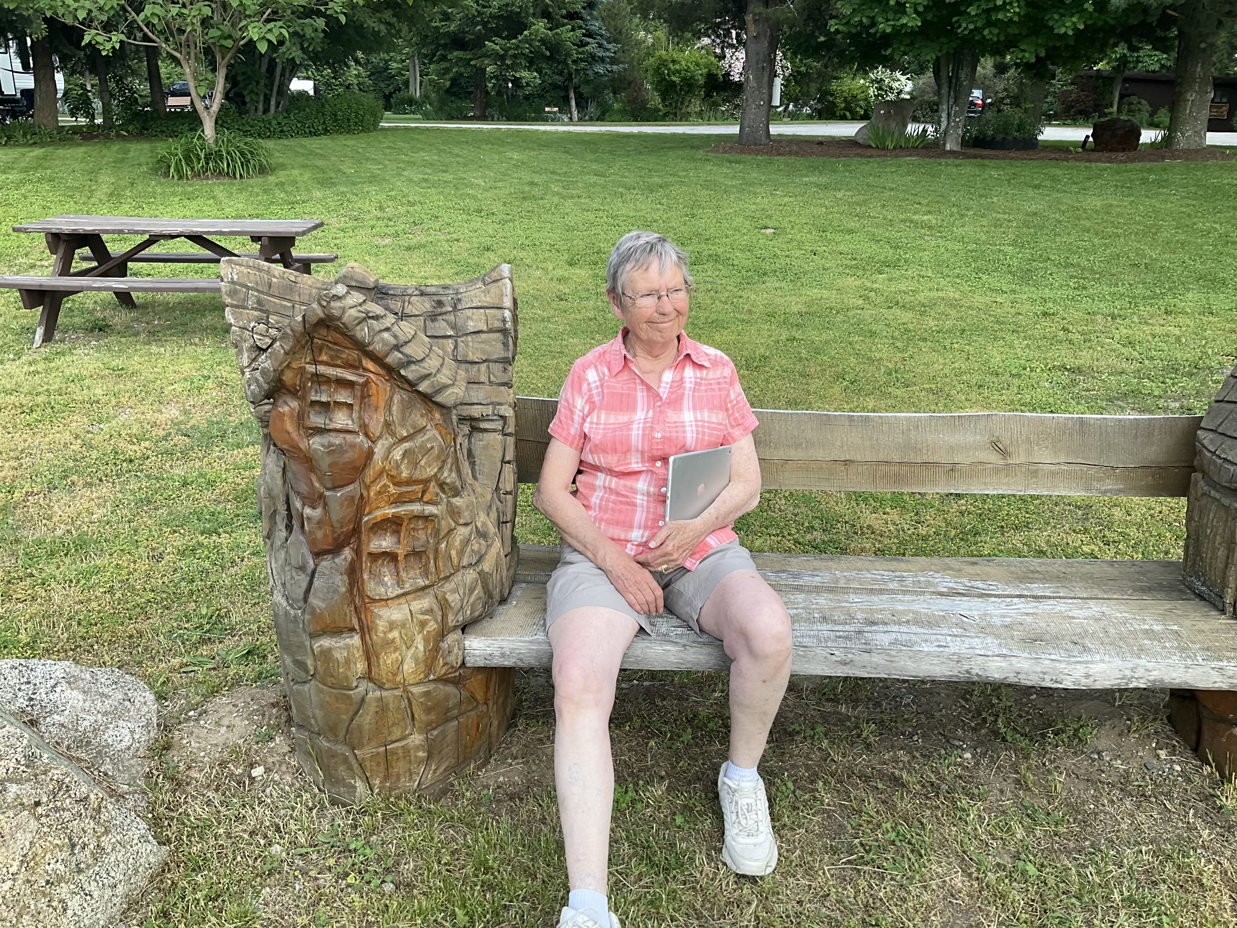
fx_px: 1036
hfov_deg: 61.7
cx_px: 618
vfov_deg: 48.2
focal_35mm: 29
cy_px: 464
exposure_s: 1/303
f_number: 1.8
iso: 25
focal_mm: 3
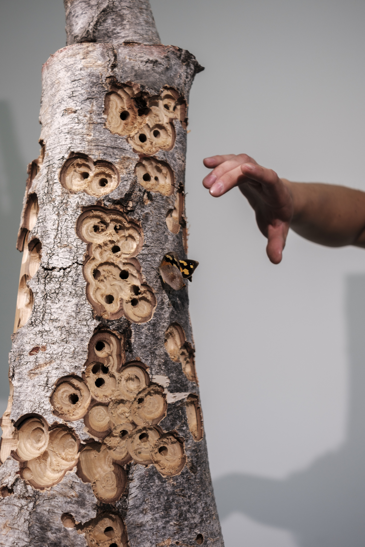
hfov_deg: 32.6
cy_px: 274
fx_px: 623
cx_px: 182
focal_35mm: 41
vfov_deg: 47.4
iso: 125
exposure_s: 1/170
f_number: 2.8
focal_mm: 27
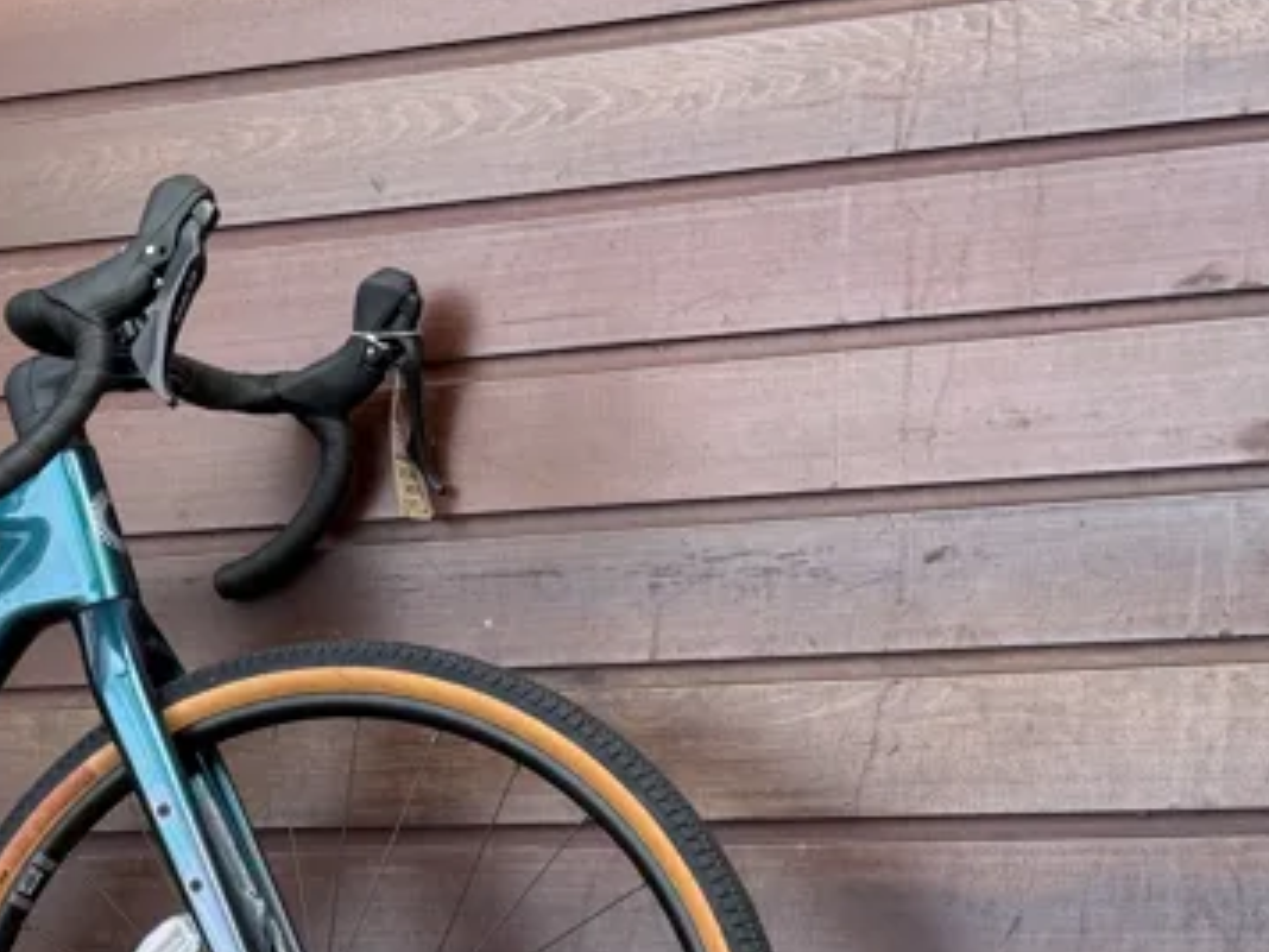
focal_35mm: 108
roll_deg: -0.7
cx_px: -75
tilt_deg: -1.2
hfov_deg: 17.7
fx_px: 3959
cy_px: 1045
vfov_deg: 13.4
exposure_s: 1/172
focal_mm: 6.76
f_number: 1.78
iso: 64
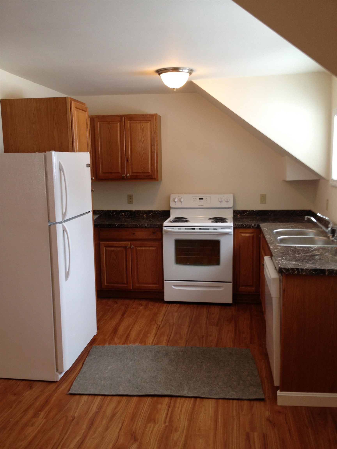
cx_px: 168
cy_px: 224
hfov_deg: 40.7
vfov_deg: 52.6
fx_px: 454
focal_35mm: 35
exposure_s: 1/24
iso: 50
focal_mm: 4.28
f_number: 2.4
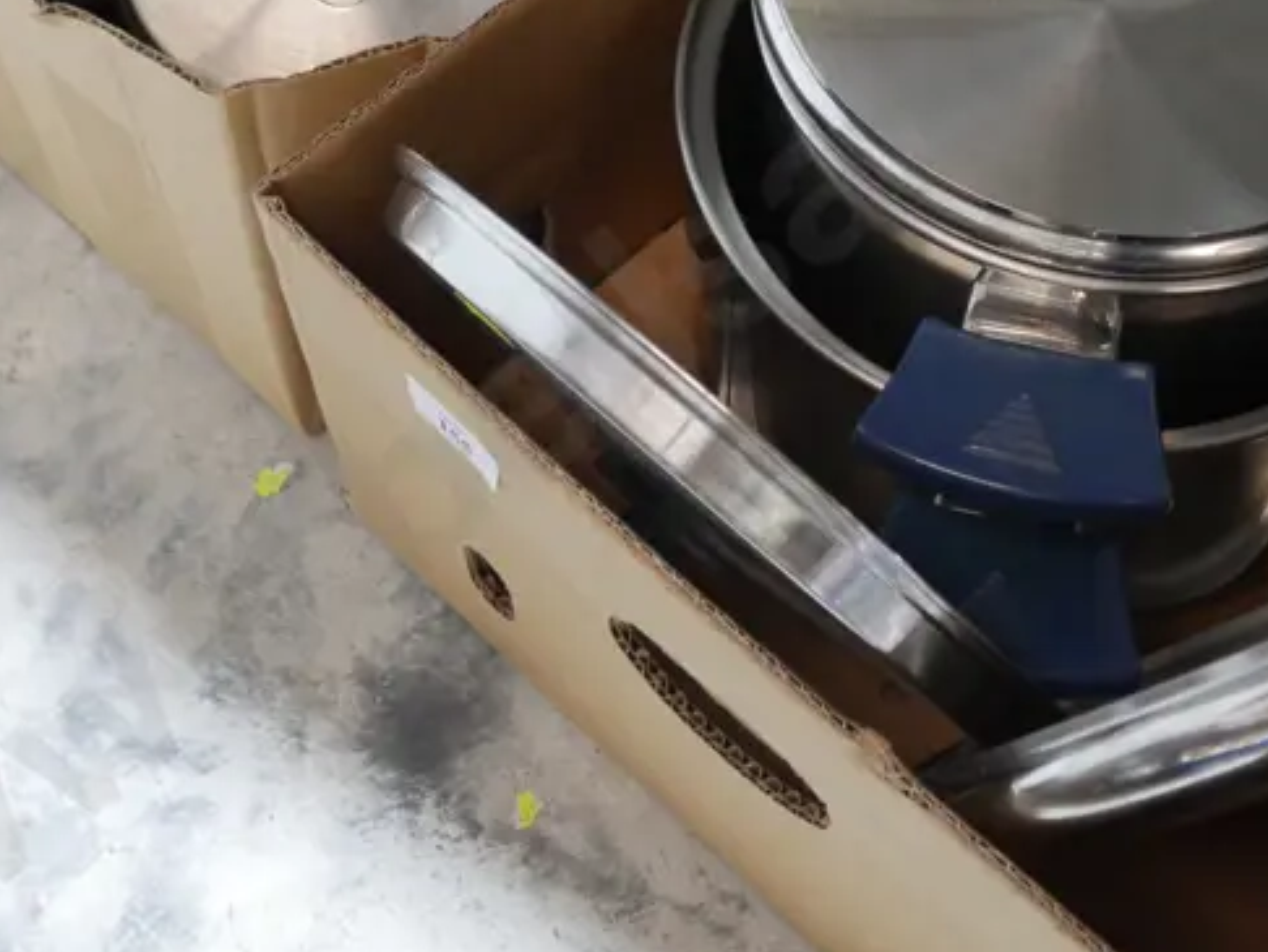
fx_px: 2162
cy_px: 100
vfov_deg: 24.2
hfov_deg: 32.1
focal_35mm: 59
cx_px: 947
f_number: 3.5
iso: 2000
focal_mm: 14
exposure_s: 1/60
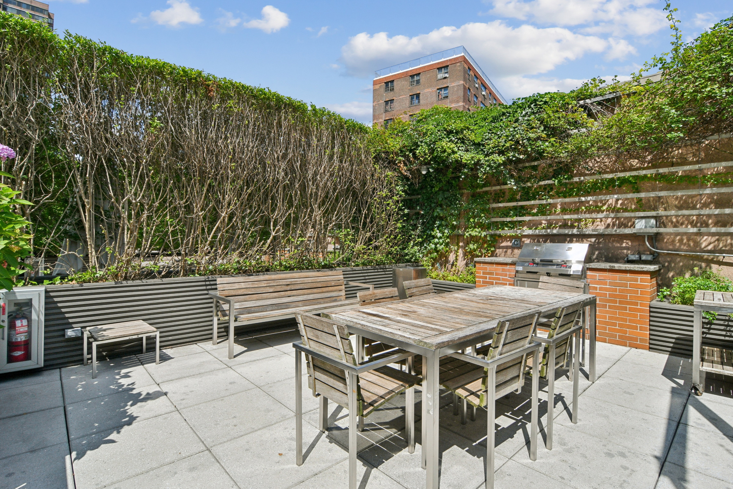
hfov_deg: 95.0
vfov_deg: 72.1
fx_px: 336
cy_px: 244
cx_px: 366
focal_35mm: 16
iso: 160
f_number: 11
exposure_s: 1/250
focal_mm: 11
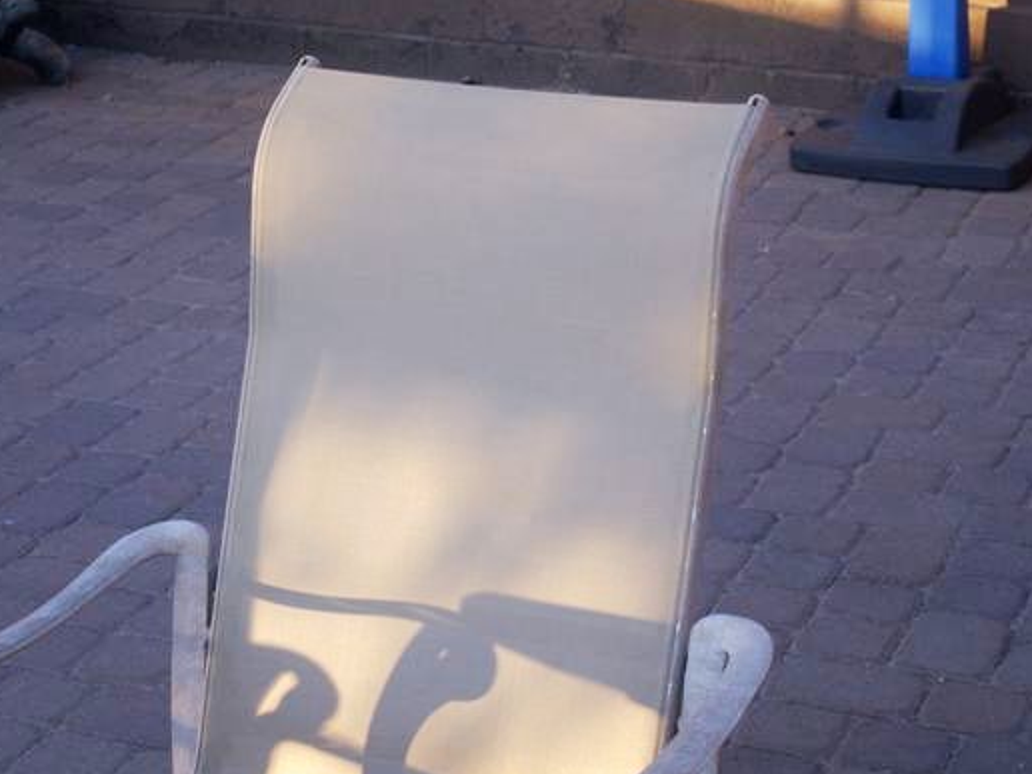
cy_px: 408
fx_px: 2403
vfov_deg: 18.3
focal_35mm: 81
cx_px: 434
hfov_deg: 24.2
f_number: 5.6
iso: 125
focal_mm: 45
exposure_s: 1/80
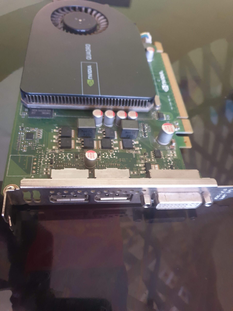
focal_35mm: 26
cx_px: 116
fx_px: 233
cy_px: 156
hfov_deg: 53.1
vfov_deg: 67.3
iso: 400
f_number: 1.5
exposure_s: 1/10
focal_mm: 4.3
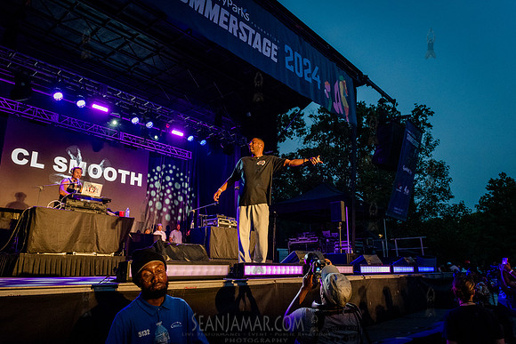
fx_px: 368
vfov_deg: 50.1
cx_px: 248
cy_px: 172
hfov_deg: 70.0
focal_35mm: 26
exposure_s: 1/500
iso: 5000
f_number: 4
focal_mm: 24
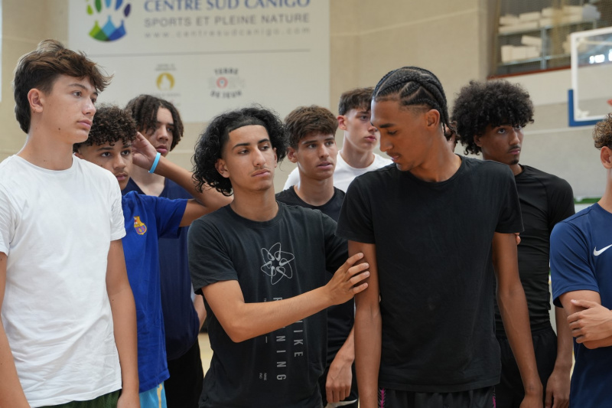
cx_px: 306
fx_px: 1045
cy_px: 204
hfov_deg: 32.6
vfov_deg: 22.1
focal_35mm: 62
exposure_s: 1/200
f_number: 2.8
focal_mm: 41
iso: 500
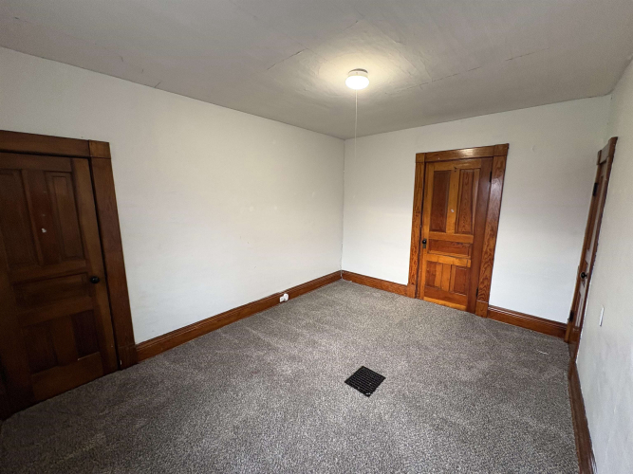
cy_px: 237
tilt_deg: -9.7
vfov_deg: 85.7
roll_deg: -0.8
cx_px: 316
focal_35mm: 14
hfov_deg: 102.1
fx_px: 256
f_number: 2.2
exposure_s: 1/60
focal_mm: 2.22
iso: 200
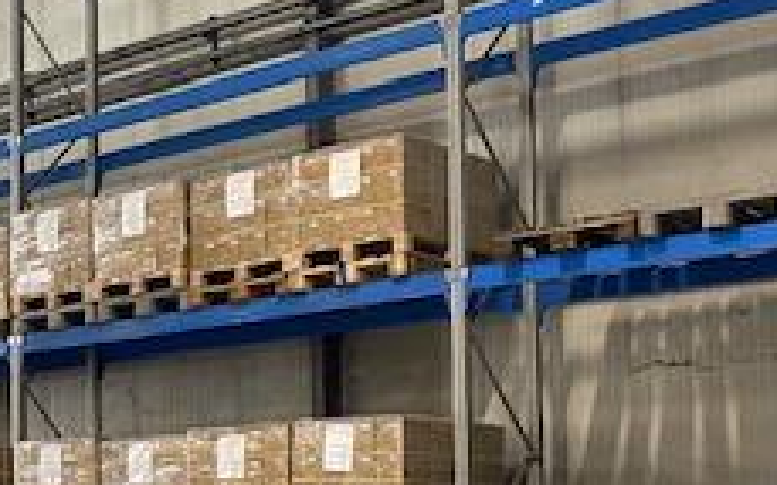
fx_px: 1630
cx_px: -139
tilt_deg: +2.7
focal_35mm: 77
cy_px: 495
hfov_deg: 24.5
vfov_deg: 16.5
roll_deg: -0.2
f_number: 1.8
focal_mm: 4.25
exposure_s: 1/50
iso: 400
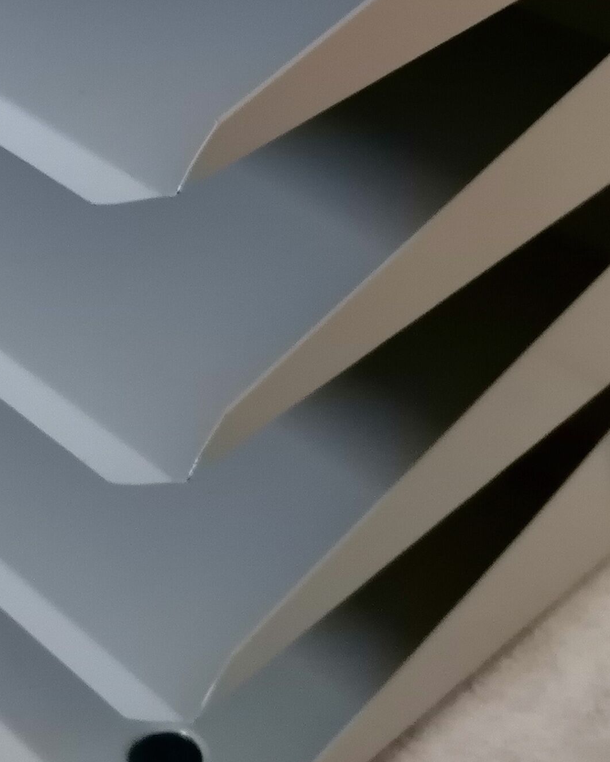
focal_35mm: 85
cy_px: -41
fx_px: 1918
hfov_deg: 17.8
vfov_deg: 21.5
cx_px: 54
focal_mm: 4.75
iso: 400
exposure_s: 1/20
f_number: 1.8
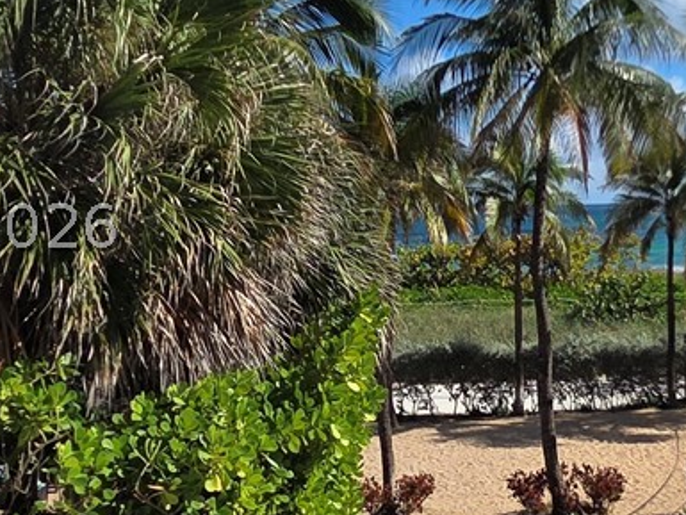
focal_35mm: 54
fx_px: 1070
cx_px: 665
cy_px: 226
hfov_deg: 33.0
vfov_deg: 27.0
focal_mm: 2.2
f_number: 2.2
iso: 50
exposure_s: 1/3336
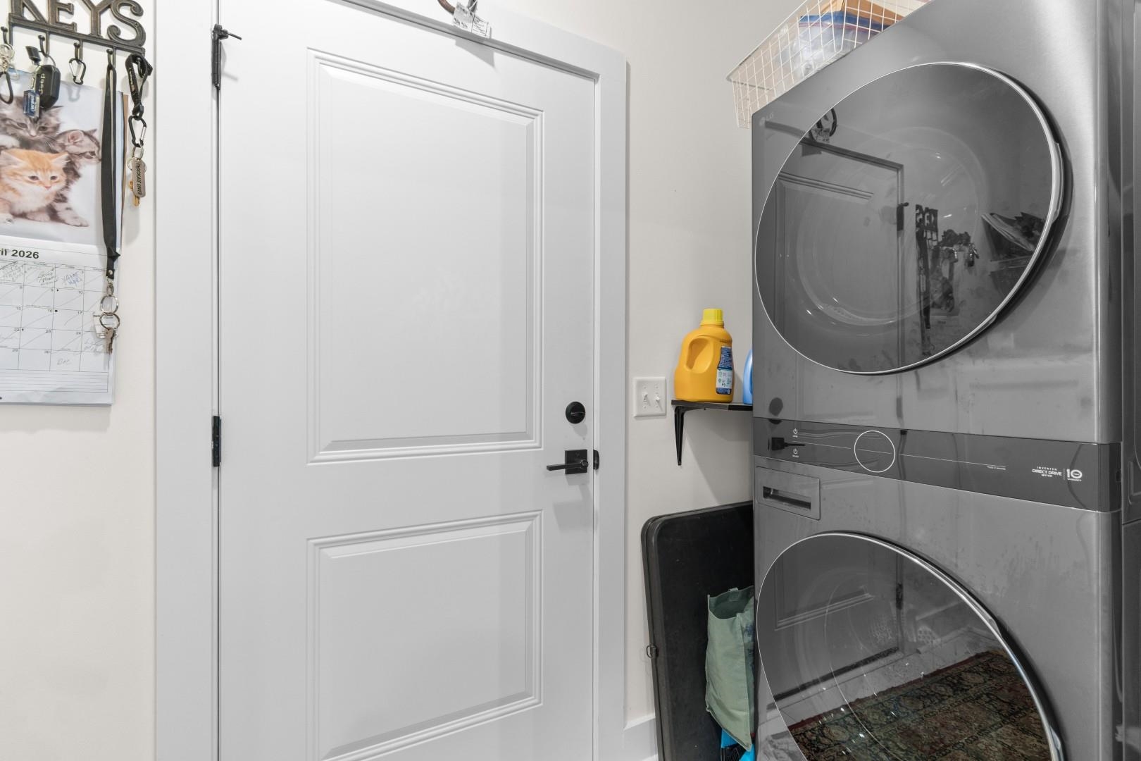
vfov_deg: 77.3
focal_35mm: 15
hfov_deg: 100.4
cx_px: 570
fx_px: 475
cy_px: 380
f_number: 4.5
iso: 100
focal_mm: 10
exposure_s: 1
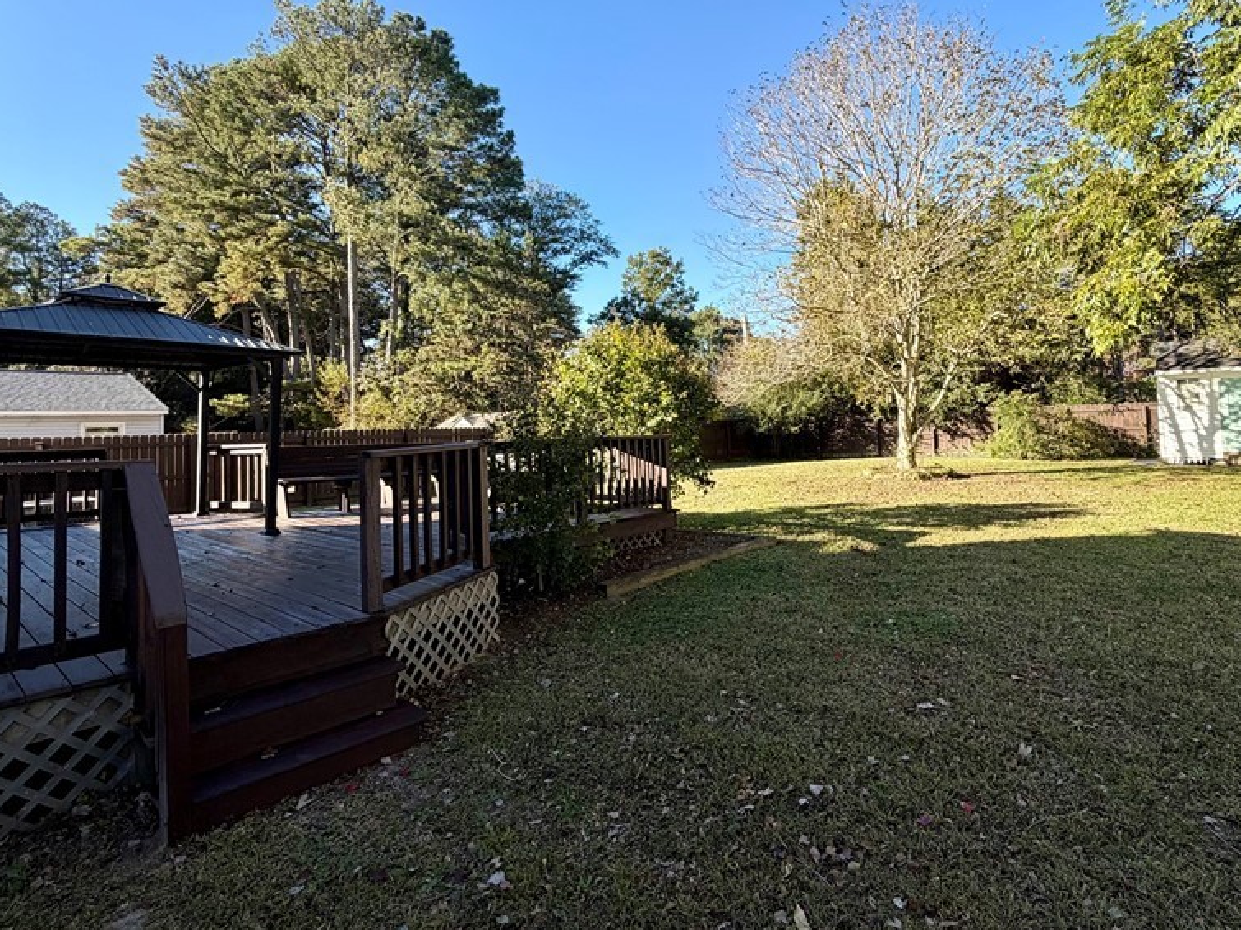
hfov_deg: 84.5
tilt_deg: +3.3
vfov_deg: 68.2
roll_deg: +2.2
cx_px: 677
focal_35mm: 19
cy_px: 391
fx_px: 681
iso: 50
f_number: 2.2
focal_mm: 2.22
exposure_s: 1/502
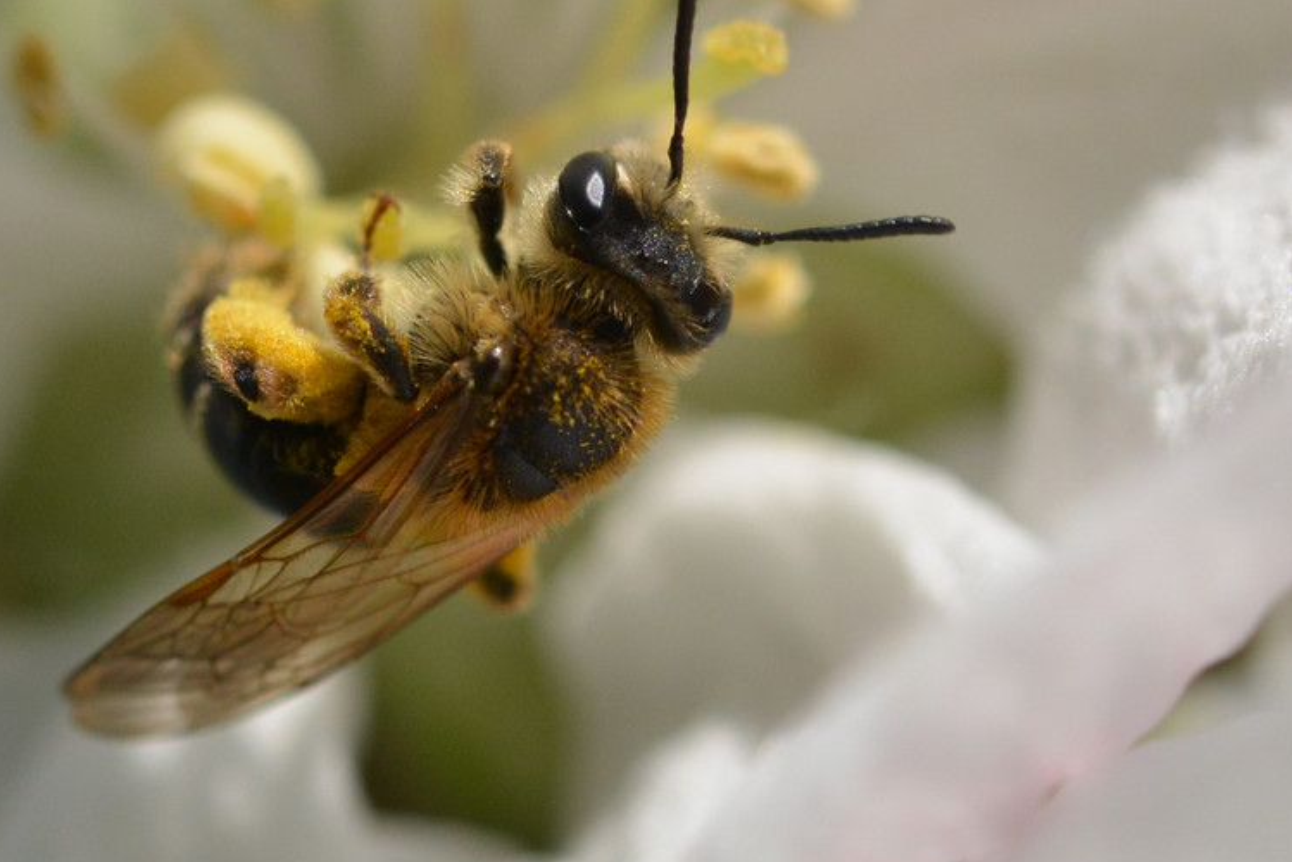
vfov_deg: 8.2
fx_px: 6031
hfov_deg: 12.2
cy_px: 383
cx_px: 361
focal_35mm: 168
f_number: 9
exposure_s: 1/3200
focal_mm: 105
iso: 800
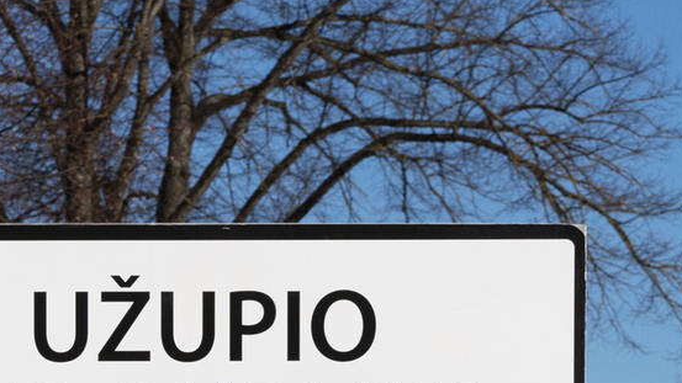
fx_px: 3617
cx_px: 136
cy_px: 1121
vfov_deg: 5.7
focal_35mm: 200
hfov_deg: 10.7
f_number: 9
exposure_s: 1/5000
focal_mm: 55
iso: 1000
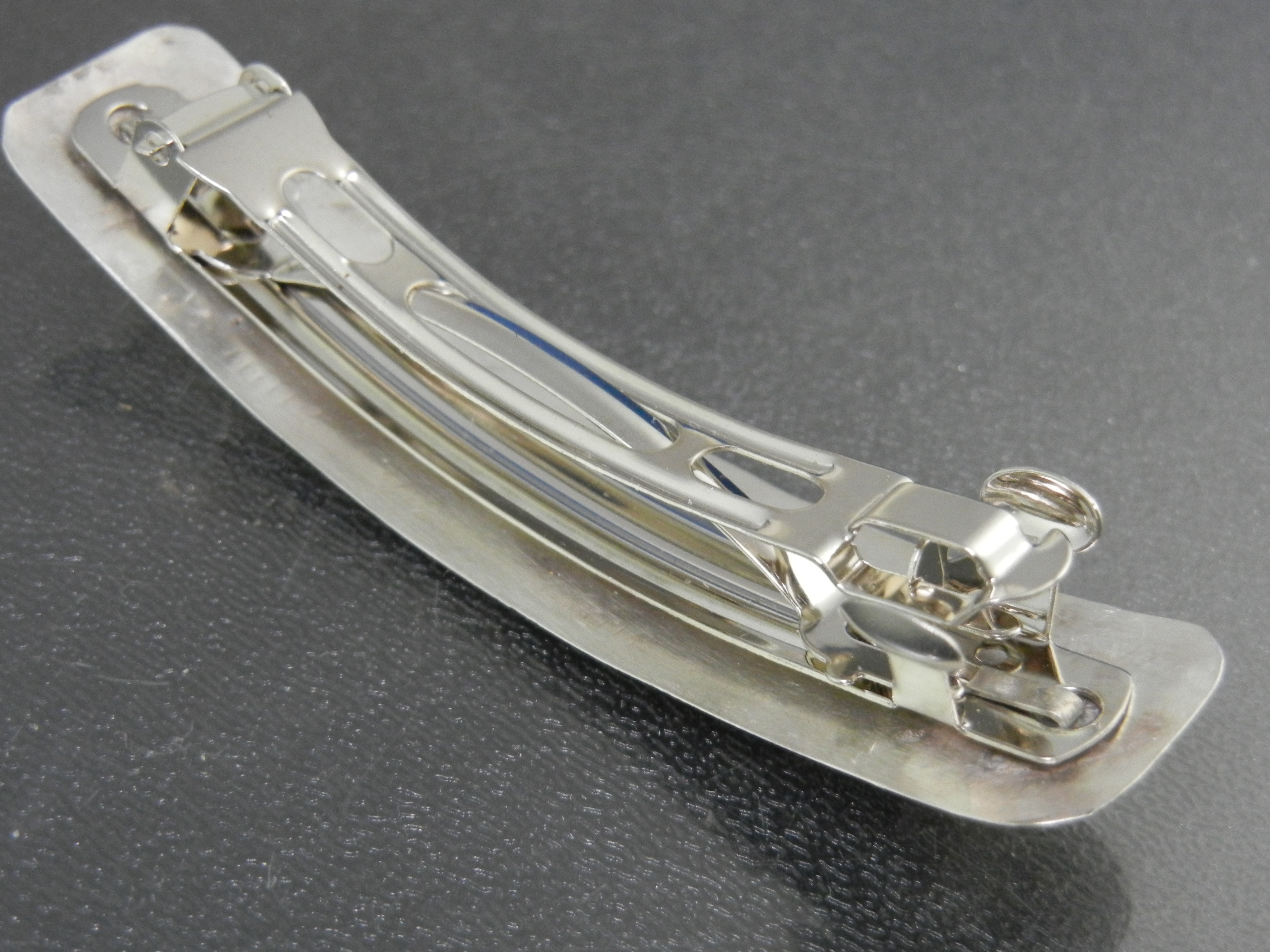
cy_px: 482
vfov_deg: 23.3
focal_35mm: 63
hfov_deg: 30.7
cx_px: 638
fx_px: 2312
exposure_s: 1/30
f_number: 8
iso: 800
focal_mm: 10.6
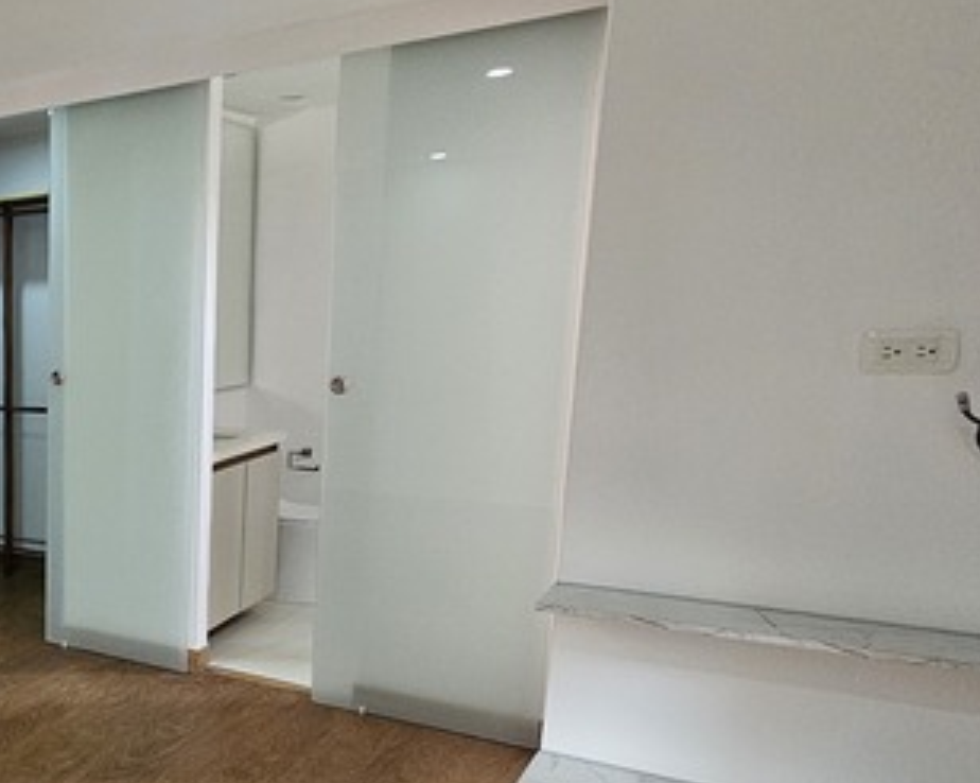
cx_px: -165
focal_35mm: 33
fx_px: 957
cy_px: 516
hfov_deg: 40.3
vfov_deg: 43.9
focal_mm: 2.2
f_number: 2.2
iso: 320
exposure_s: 1/77.4
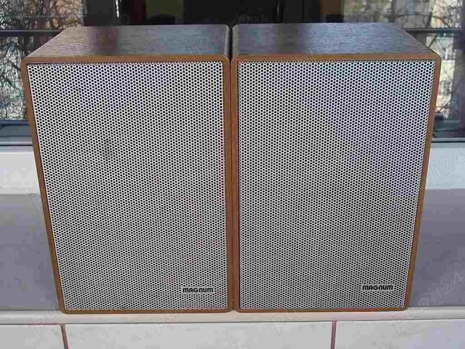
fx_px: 578
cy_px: 174
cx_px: 232
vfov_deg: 33.6
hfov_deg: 43.9
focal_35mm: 43
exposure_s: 1/50
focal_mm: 6.1
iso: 80
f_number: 3.3
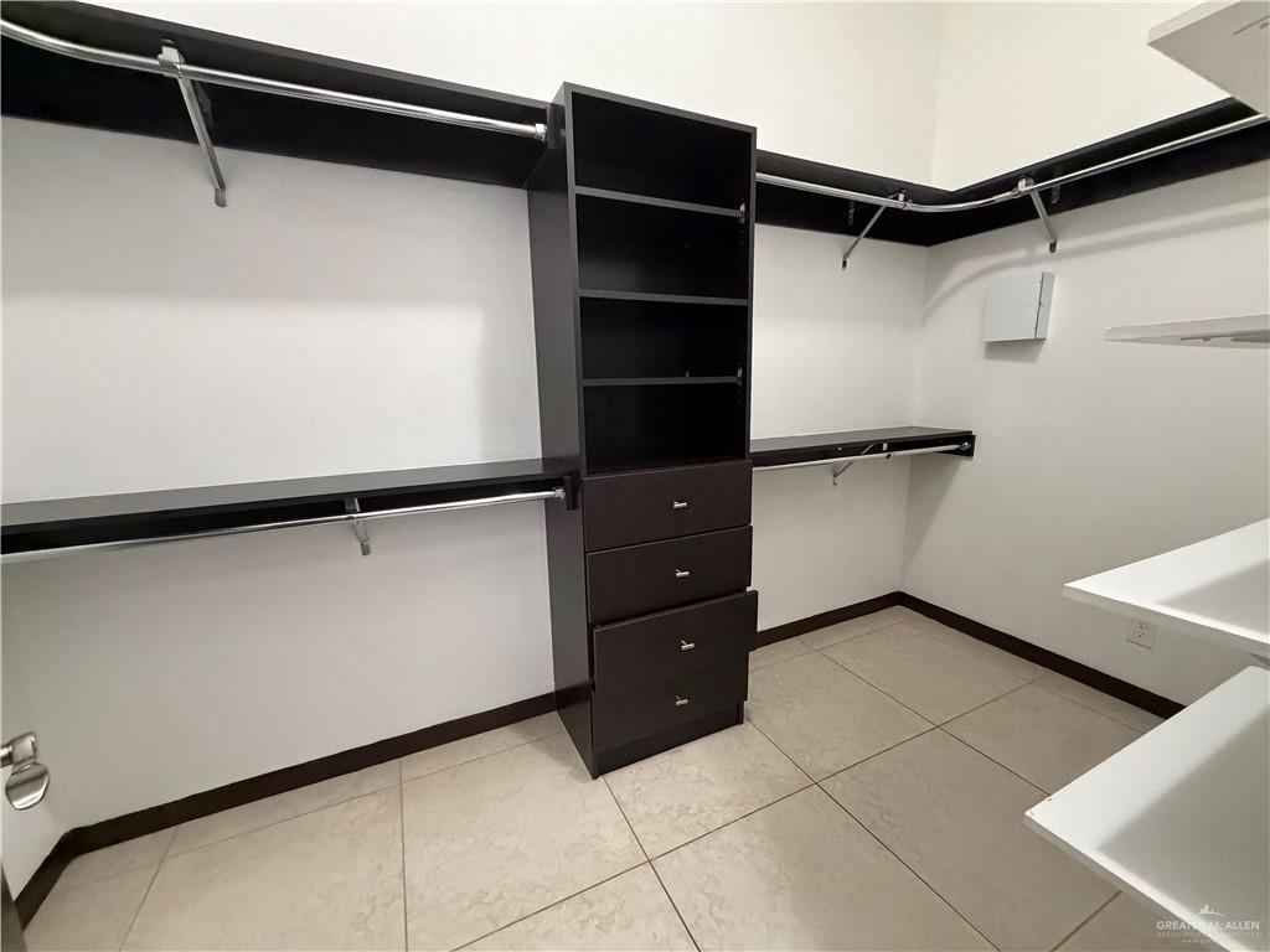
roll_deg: +1.6
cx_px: 635
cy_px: 476
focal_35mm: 14
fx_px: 514
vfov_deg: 85.7
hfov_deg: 102.1
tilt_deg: -10.7
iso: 800
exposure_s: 1/60
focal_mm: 2.22
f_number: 2.2
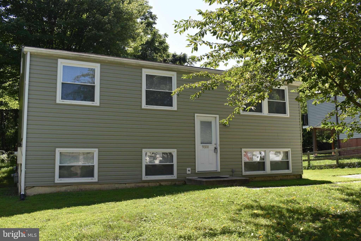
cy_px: 120
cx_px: 180
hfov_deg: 57.2
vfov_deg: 40.0
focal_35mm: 33
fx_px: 331
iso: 200
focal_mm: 22
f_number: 8
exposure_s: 1/250
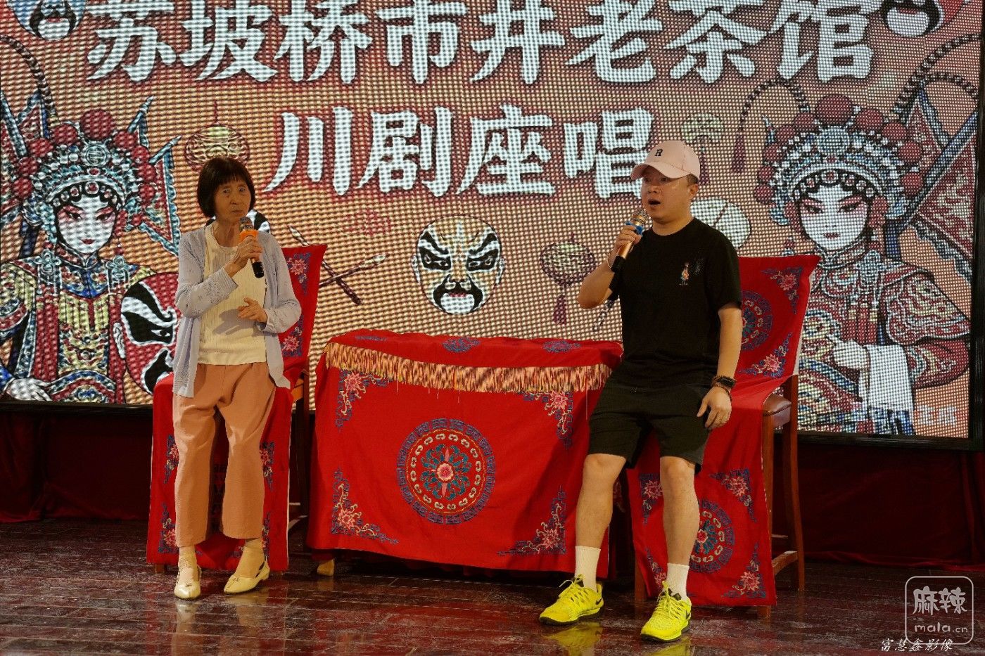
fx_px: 1395
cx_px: 492
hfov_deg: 38.9
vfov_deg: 26.5
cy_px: 328
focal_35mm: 51
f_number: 4
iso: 500
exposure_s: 1/160
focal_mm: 51
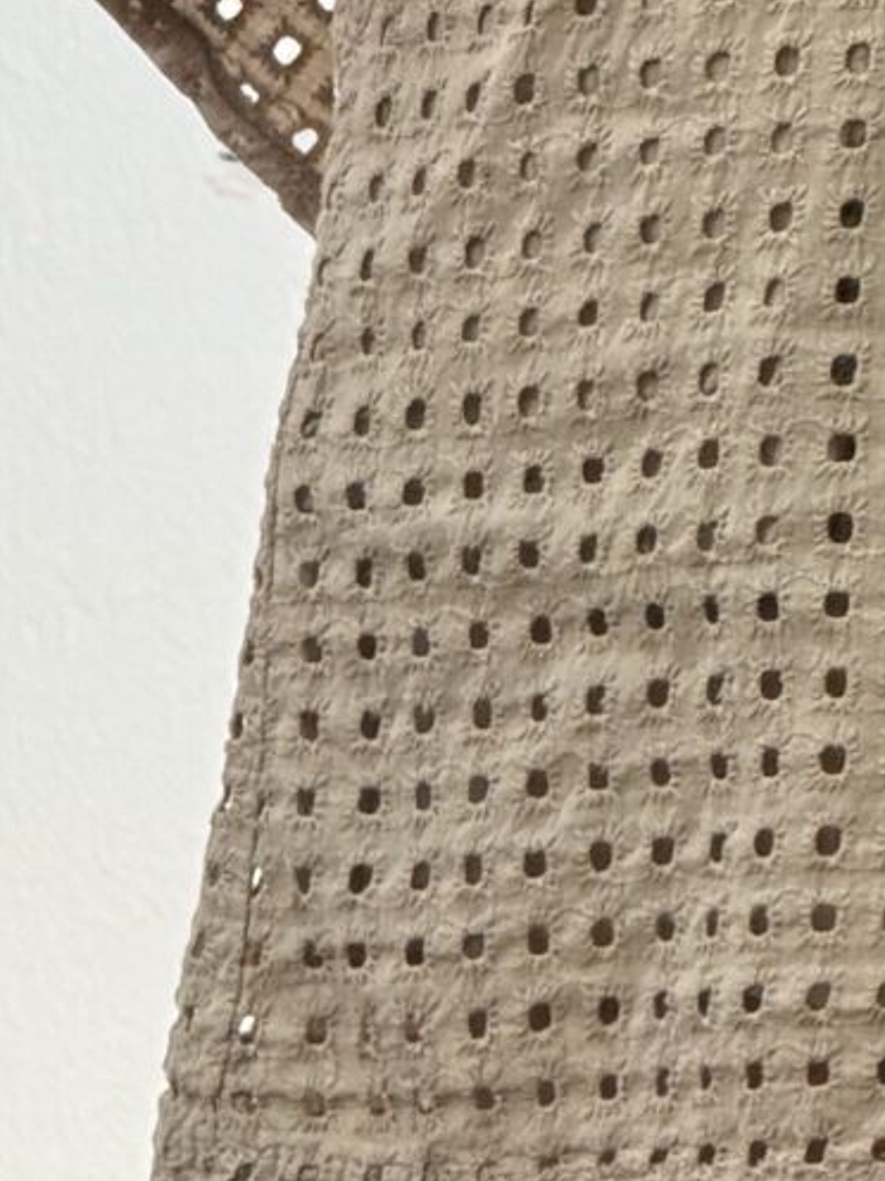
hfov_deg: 2.9
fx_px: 17590
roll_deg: -0.5
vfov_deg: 3.8
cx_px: 1154
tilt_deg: -19.4
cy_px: -1283
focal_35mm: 516
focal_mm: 16.89
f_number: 2.8
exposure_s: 1/102
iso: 200
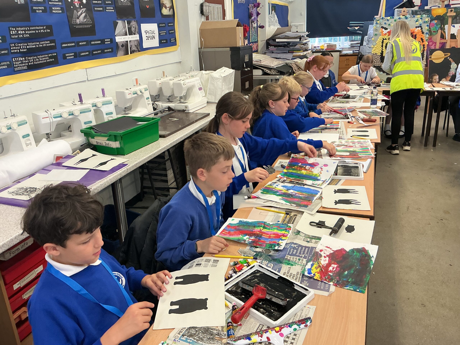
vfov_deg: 48.2
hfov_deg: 61.7
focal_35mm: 29
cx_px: 230
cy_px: 172
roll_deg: +3.2
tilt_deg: -21.5
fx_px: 385
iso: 125
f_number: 1.8
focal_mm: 3
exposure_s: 1/60
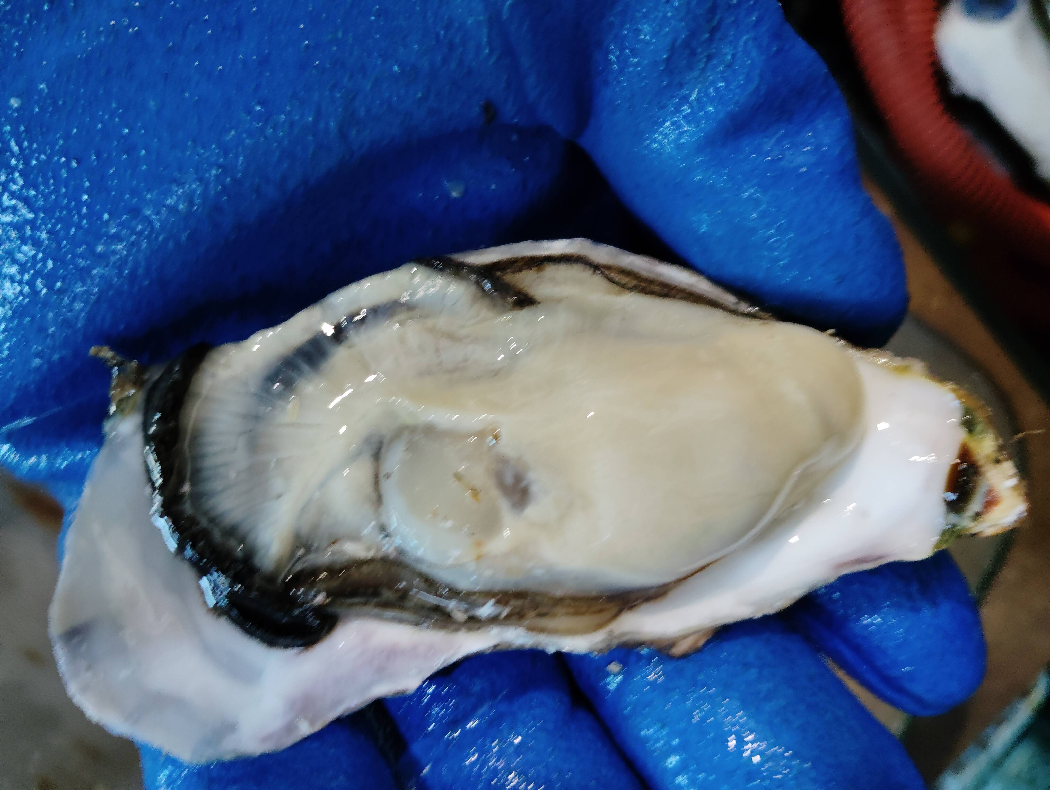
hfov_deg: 61.6
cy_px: 395
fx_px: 881
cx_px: 525
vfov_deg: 48.3
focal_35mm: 29
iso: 260
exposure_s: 1/33.3
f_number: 1.8
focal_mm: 4.25
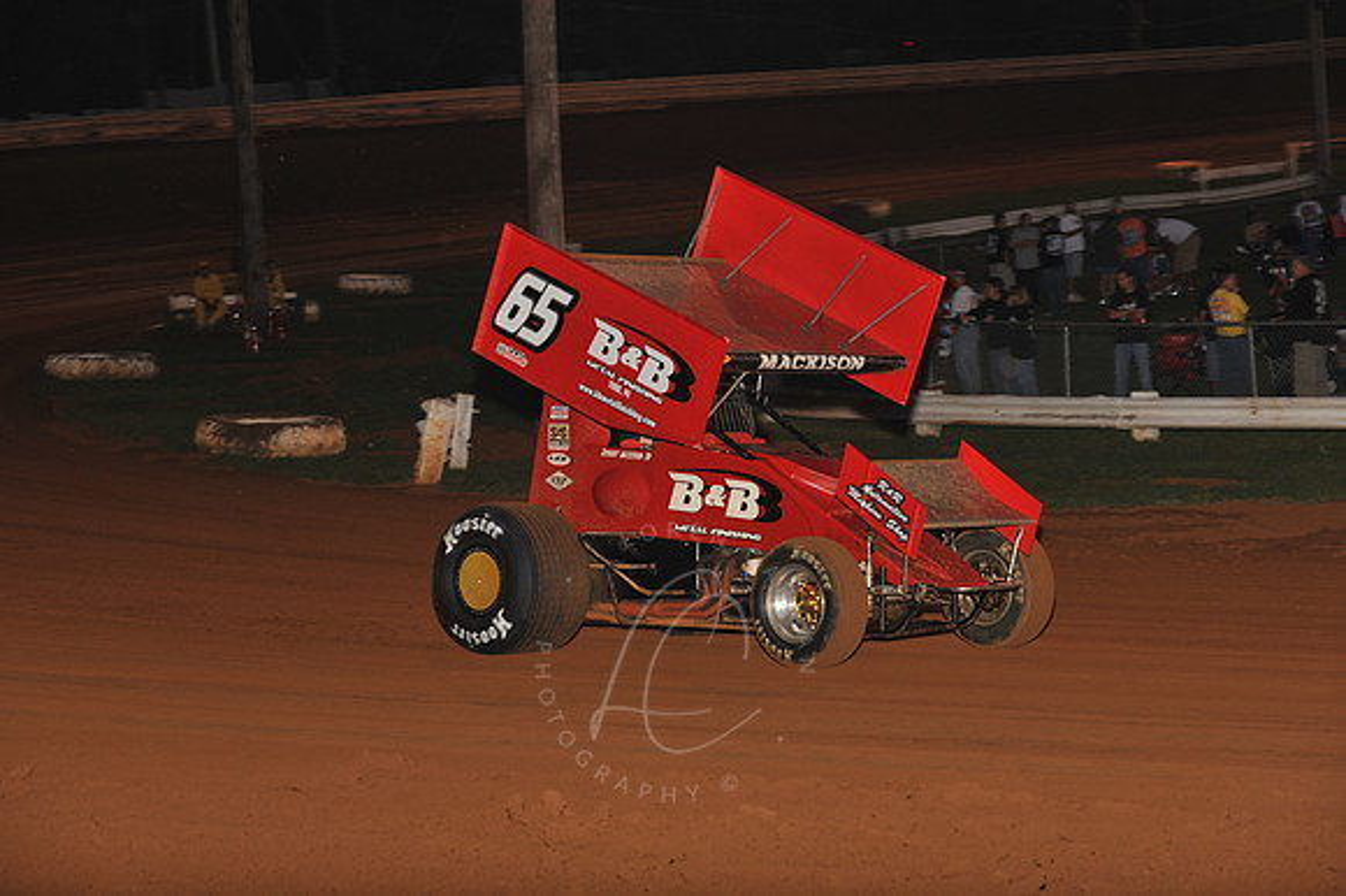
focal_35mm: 112
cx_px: 673
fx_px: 4185
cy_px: 448
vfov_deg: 12.2
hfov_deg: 18.3
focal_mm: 112
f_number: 6.3
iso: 800
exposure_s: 1/320
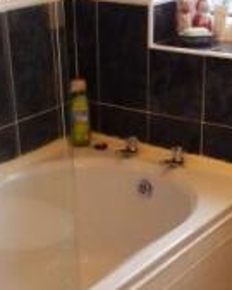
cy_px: 253
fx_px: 636
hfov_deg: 20.6
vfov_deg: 25.1
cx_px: 149
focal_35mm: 74
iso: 800
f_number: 3.4
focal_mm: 4
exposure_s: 1/30
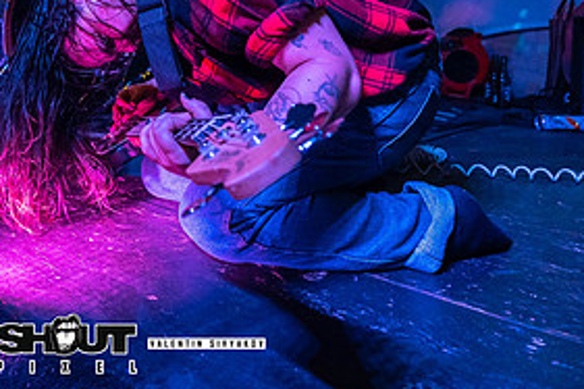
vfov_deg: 36.2
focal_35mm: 34
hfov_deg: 52.5
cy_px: 31
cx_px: 122
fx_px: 551
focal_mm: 14
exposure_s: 1/250
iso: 1600
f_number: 2.8
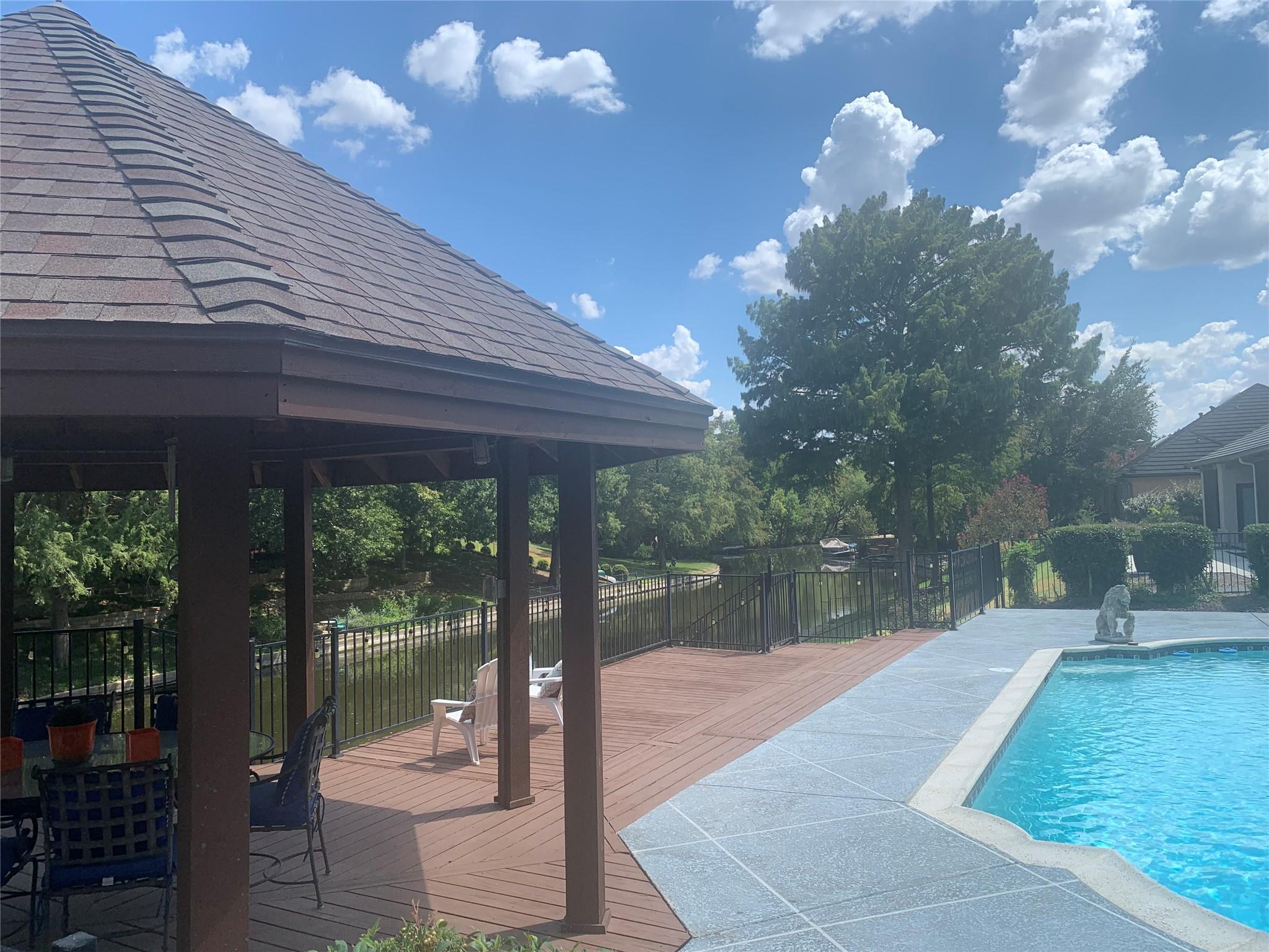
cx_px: 634
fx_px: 953
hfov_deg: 67.3
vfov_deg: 53.1
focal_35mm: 26
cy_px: 476
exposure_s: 1/1812
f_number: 1.8
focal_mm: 4.25
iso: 25
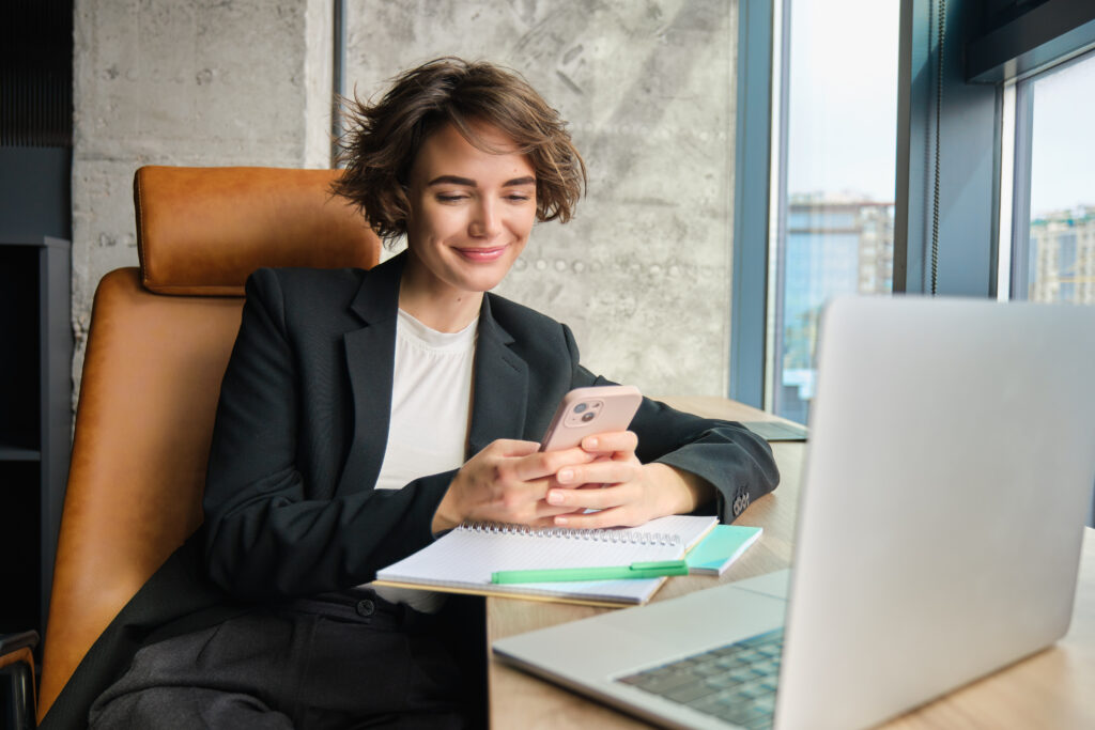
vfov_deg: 40.0
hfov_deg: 57.2
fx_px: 1004
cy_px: 365
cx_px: 548
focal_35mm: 33
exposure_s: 1/250
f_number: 2.8
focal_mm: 22
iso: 250
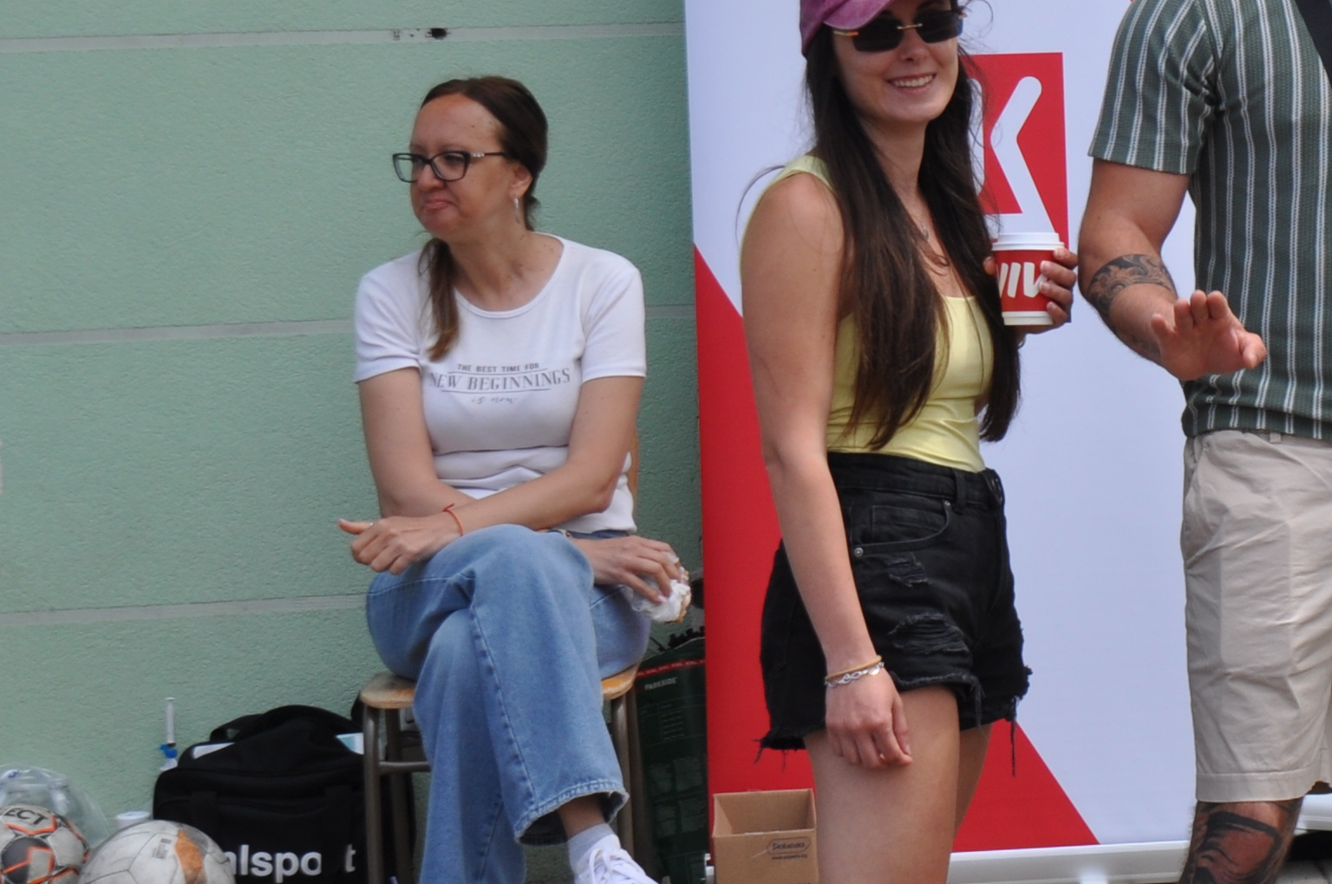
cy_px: 261
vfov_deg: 10.2
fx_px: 4952
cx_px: 1347
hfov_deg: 15.0
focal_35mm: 134
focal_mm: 32
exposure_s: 1/250
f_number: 8
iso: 200
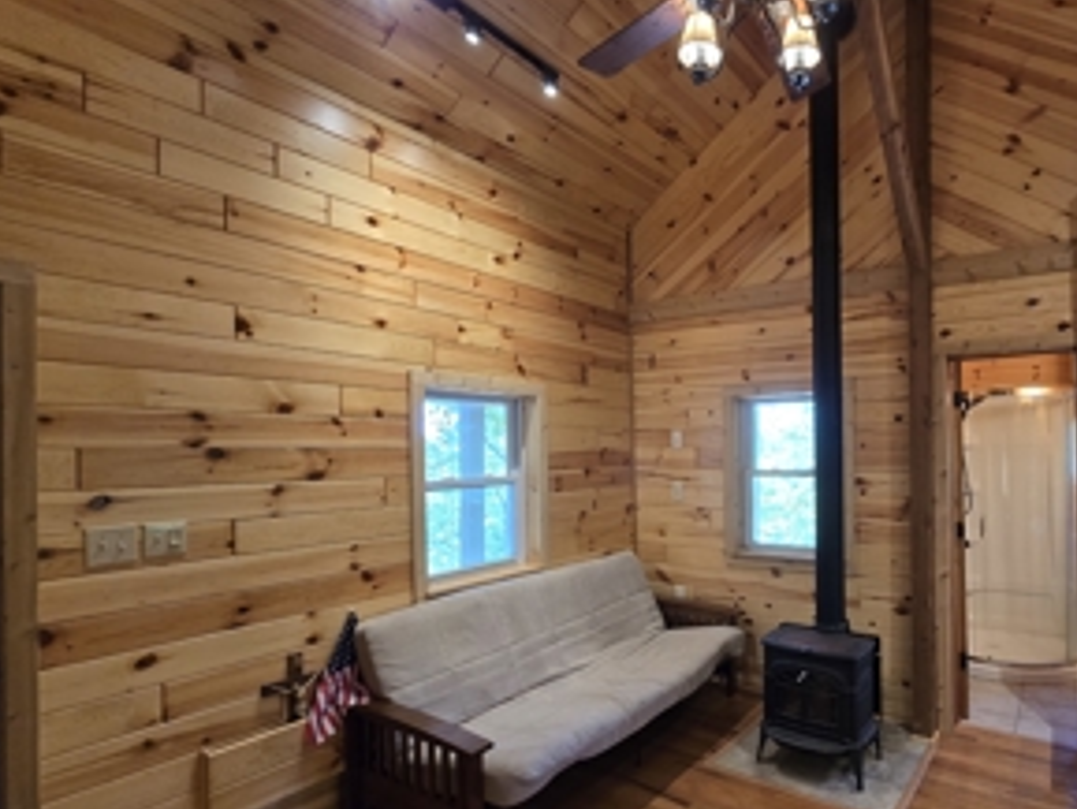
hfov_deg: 85.0
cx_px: 708
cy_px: 451
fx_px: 560
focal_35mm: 18
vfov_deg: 71.4
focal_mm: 2.2
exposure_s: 1/60
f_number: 2.2
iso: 250
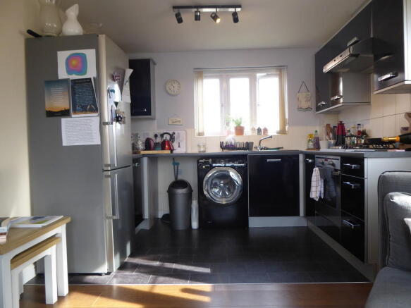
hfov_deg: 69.4
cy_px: 154
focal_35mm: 25
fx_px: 297
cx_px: 206
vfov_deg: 54.9
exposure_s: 1/60
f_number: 3.3
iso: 200
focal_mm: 4.3
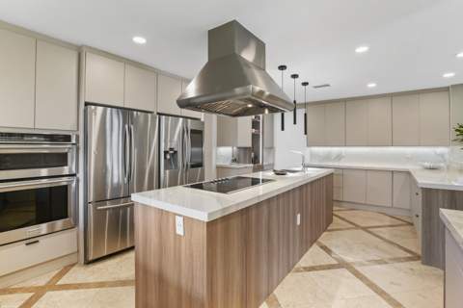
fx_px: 206
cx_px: 232
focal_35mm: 16
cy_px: 154
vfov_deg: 73.7
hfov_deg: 96.7
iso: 100
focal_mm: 16
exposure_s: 1/1.67
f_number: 9
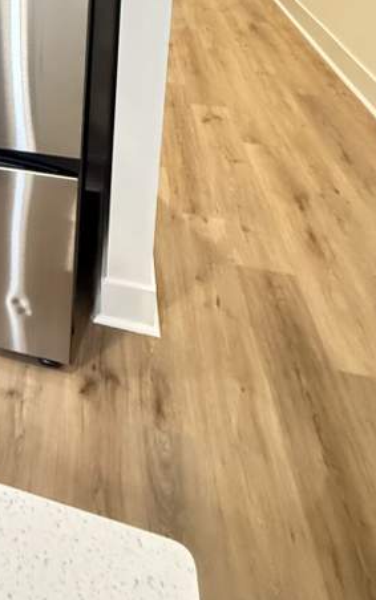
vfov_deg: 46.5
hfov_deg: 30.5
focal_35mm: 35
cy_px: 4
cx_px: -81
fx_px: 573
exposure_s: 1/40
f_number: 2.2
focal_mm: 2.22
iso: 1000
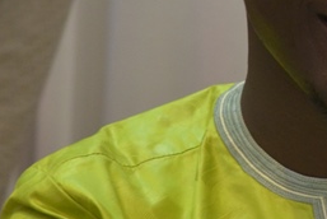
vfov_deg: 3.3
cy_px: 74
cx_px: 529
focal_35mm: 417
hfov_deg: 4.9
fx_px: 3792
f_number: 4
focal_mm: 70
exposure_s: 1/125
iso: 1100
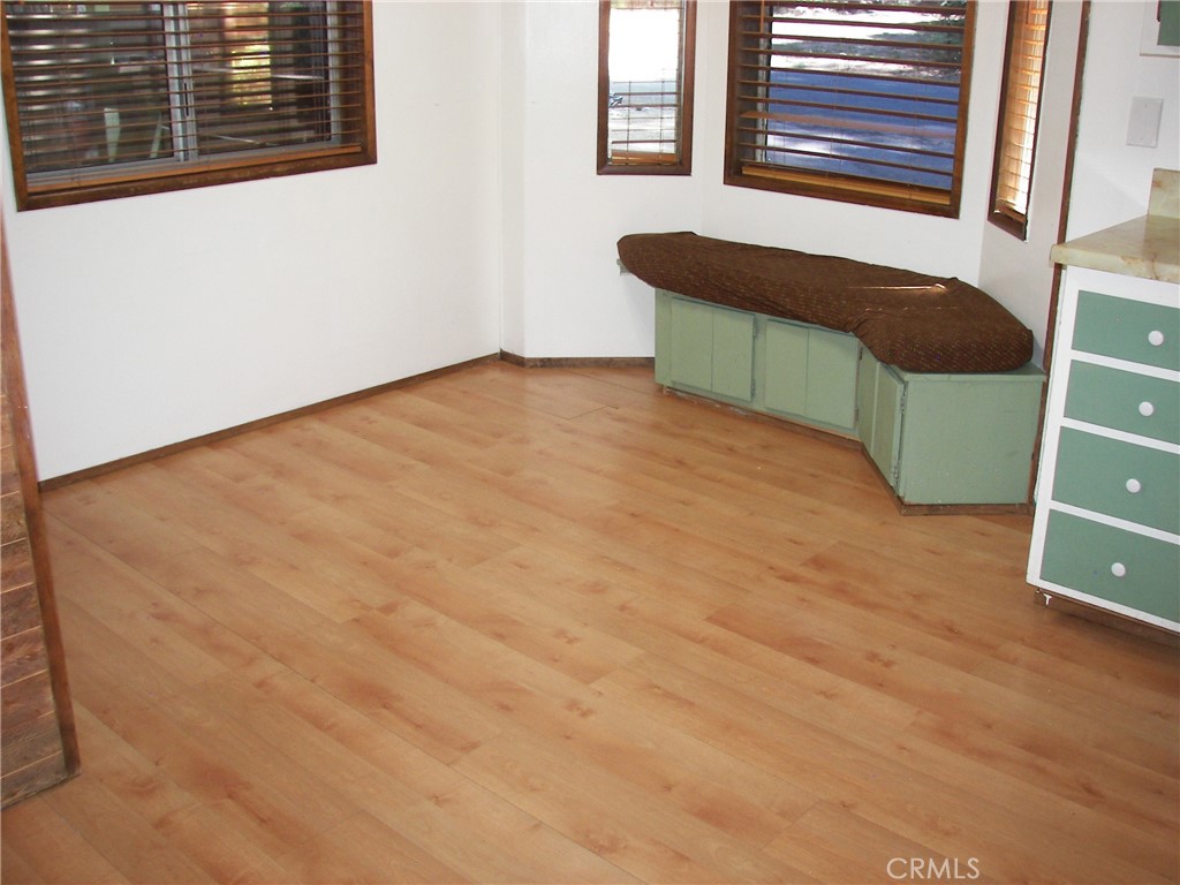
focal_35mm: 36
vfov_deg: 39.7
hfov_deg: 51.4
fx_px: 1227
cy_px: 442
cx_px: 590
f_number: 2.8
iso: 100
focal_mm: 6
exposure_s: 1/30
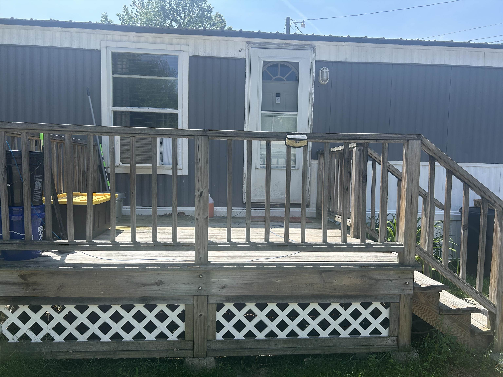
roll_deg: -1.5
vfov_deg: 53.1
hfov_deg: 67.3
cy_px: 188
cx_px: 252
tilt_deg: -4.3
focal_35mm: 26
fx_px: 378
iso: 50
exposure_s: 1/2123
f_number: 1.5
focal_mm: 5.7
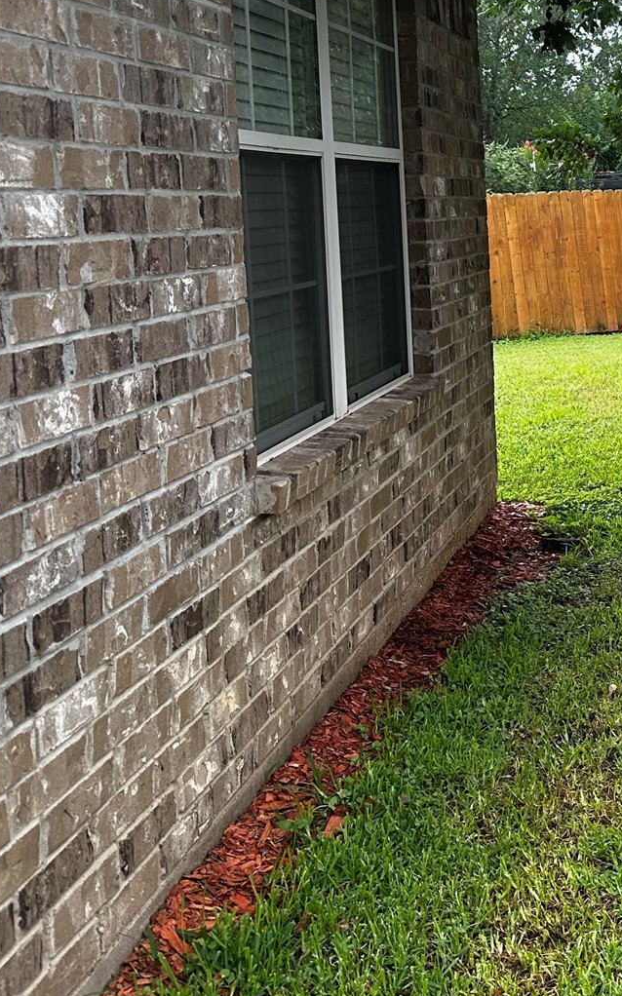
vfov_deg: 38.8
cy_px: 283
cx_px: 875
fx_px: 1384
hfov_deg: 21.9
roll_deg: +0.8
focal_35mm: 51
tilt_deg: -3.4
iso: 80
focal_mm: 6.86
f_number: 1.78
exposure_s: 1/401
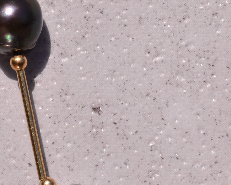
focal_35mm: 329
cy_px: 109
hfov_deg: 5.9
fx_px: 2250
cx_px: 170
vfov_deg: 4.7
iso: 100
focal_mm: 105
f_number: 22
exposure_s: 1/125
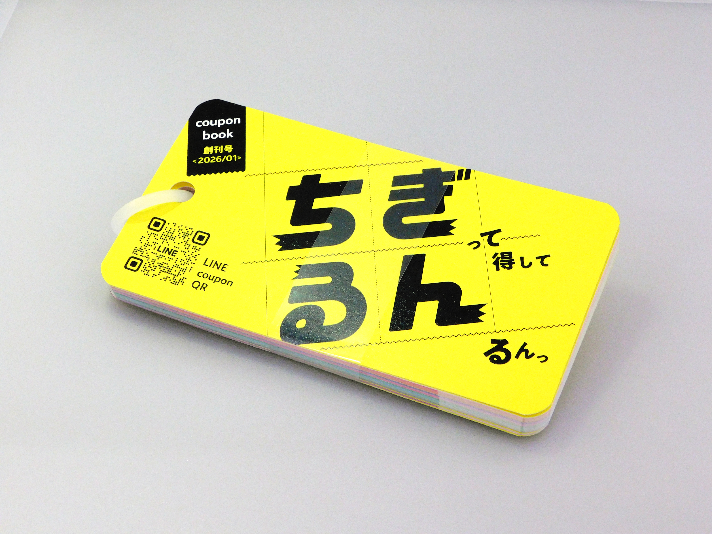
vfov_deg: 24.8
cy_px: 267
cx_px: 356
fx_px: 1214
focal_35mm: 59
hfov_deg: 32.7
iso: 200
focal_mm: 10.4
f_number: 4
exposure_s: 1/40
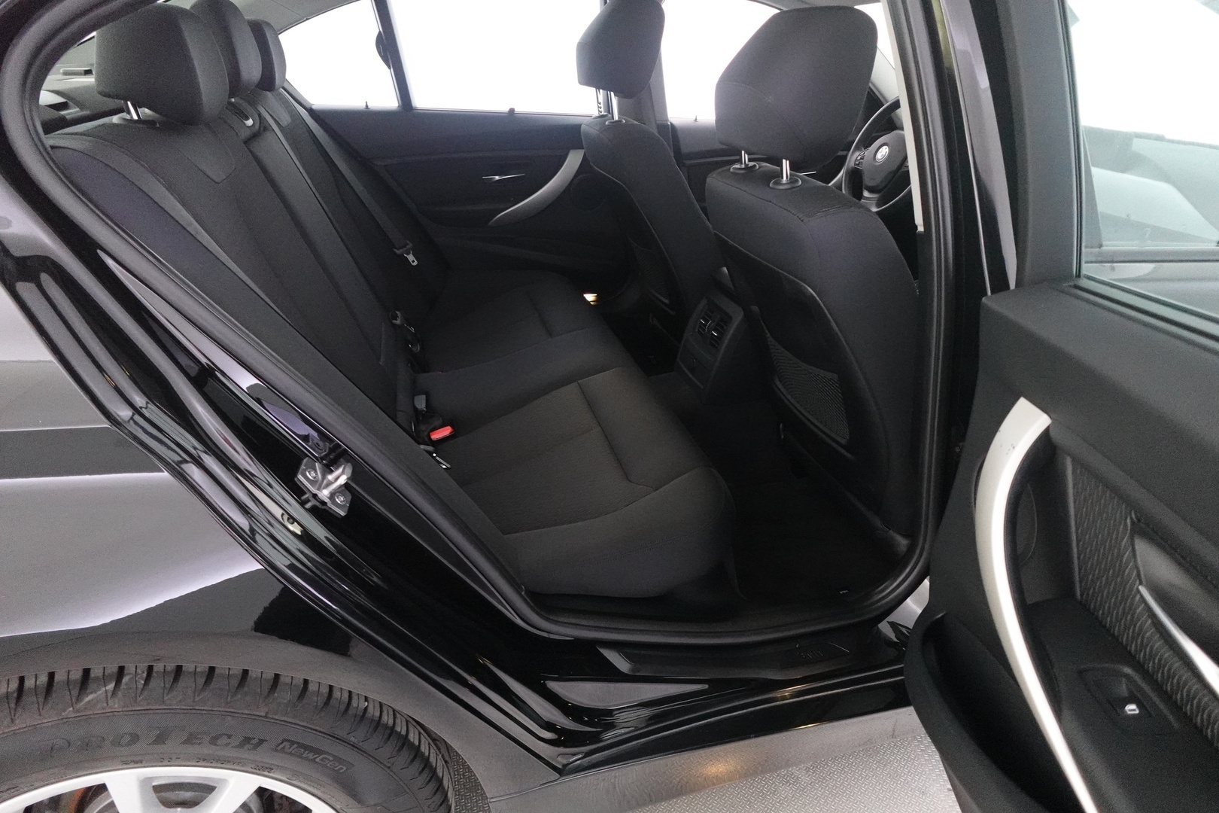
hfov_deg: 84.0
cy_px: 406
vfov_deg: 61.9
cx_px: 610
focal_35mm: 20
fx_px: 677
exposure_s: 1/80
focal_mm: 7.6
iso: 3200
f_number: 2
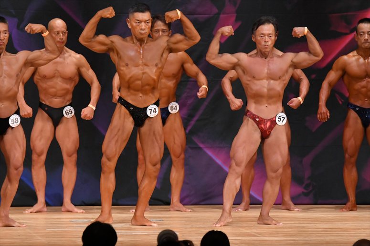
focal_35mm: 285
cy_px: 123
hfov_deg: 7.2
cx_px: 185
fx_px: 2928
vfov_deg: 4.8
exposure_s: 1/400
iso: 5000
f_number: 5.6
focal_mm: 190
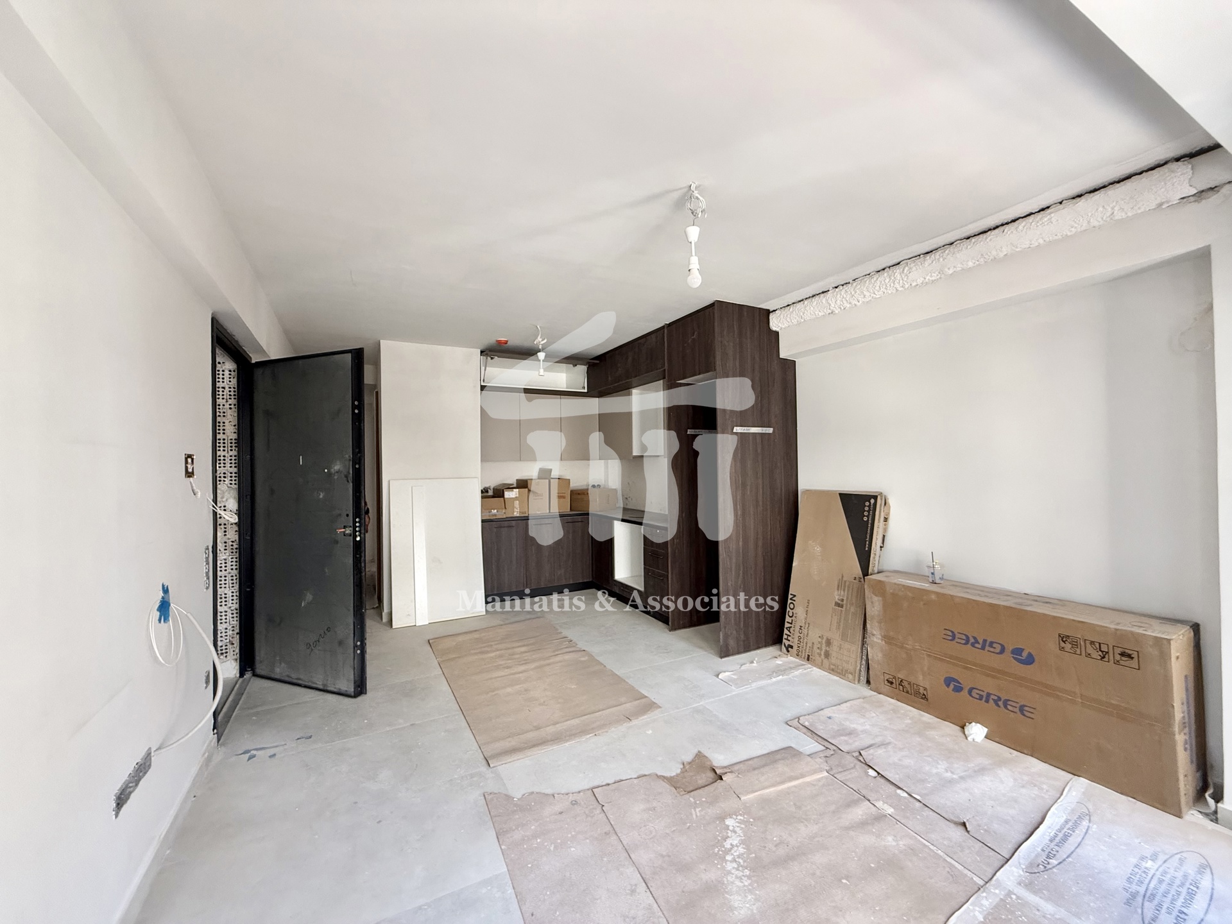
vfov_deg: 85.7
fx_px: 498
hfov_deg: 102.1
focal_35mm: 14
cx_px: 616
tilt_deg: +0.4
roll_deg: +1.9
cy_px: 462
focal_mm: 2.22
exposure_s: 1/99
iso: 250
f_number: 2.2
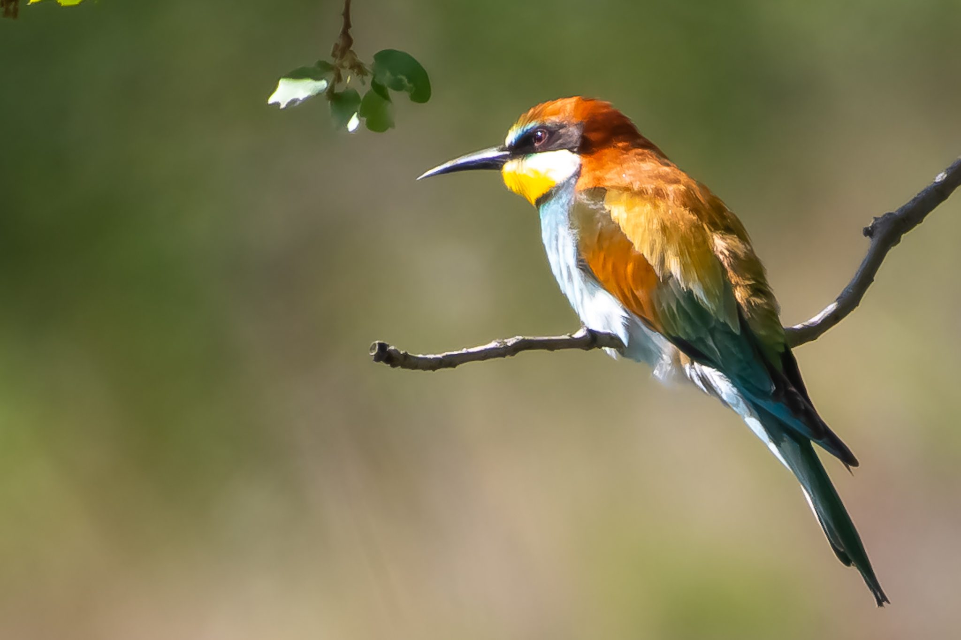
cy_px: 320
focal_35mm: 750
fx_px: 20013
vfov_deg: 1.8
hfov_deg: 2.8
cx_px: 480
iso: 320
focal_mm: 500
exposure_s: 1/1250
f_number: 5.6
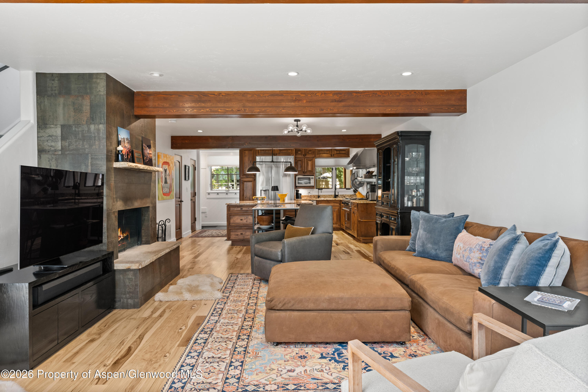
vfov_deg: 58.3
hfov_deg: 79.9
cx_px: 294
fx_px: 351
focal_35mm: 22
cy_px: 196
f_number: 7.1
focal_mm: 21.5
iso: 500
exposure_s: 1/2.5
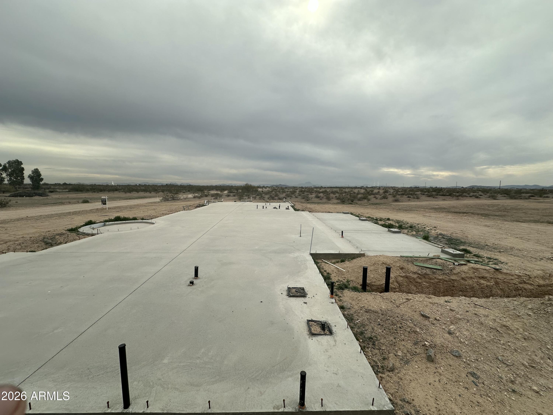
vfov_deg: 85.7
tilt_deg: -6.3
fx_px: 224
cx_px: 276
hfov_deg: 102.1
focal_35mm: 14
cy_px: 208
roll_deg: -0.6
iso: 40
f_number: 2.2
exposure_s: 1/2398
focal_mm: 2.22
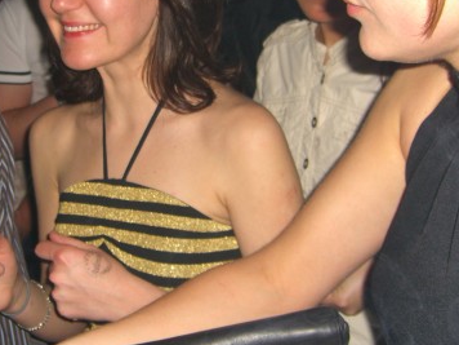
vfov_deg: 22.8
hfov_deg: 30.1
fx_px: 849
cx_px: 165
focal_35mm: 64
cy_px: 109
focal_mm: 7.9
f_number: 2.8
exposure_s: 1/60
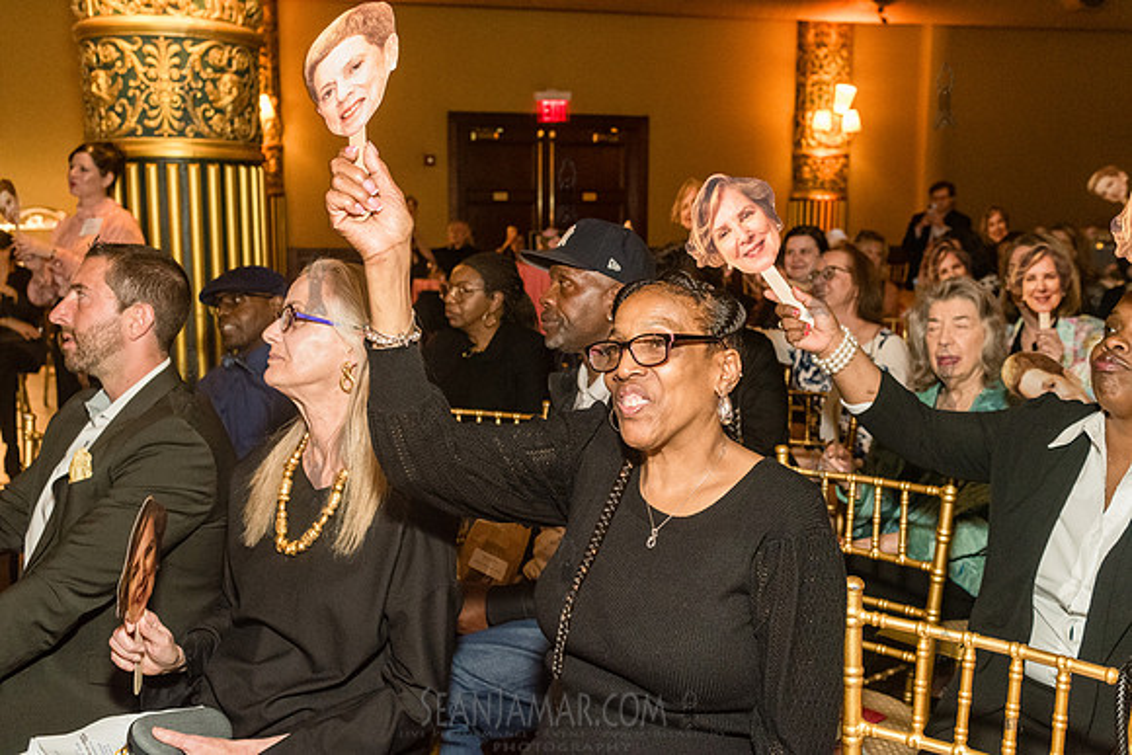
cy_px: 378
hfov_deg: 54.4
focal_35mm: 35
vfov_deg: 37.9
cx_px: 566
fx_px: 1101
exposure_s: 1/160
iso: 6400
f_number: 4.5
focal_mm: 35
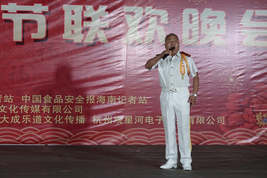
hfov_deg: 17.2
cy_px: 89
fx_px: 882
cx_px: 134
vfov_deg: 11.5
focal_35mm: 119
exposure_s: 1/60
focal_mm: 43.55
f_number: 4.5
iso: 800
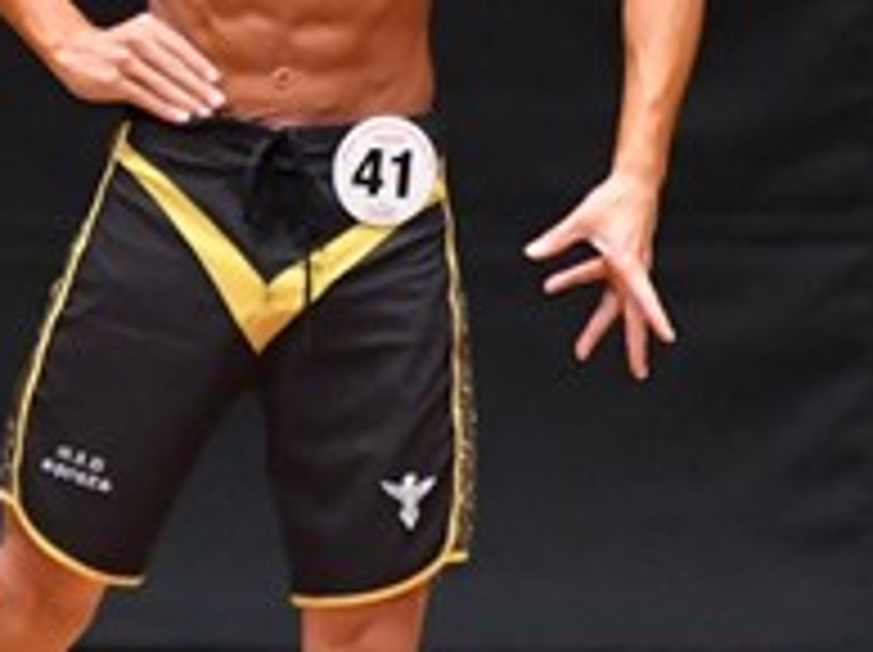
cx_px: -655
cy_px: 256
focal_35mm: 981
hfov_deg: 2.0
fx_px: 24710
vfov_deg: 1.5
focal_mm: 170
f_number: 5.6
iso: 8000
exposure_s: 1/400
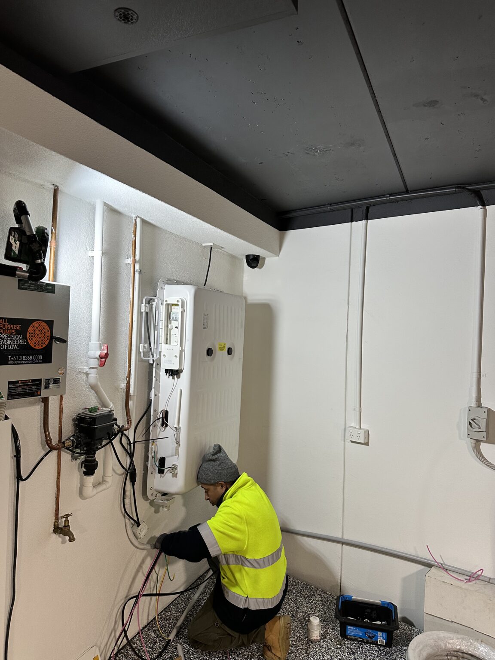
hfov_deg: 56.8
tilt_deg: +0.2
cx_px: 248
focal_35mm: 24
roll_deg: -2.3
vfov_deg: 71.6
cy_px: 330
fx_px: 458
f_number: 1.78
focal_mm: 6.86
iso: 200
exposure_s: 1/50
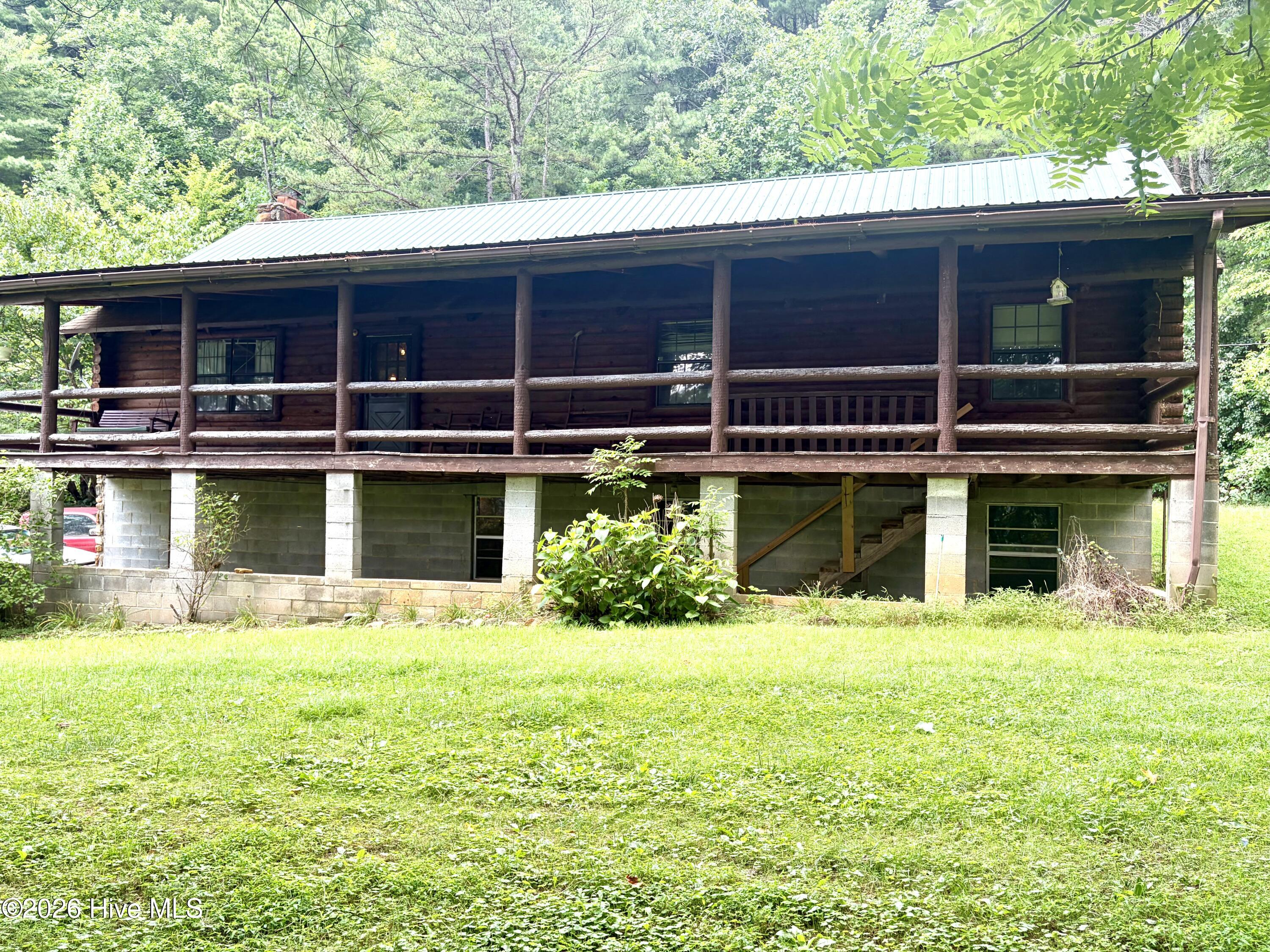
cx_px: 635
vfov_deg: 53.1
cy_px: 476
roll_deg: -1.4
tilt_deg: +1.2
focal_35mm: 26
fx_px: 954
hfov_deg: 67.3
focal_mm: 5.96
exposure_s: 1/226
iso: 50
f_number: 1.6
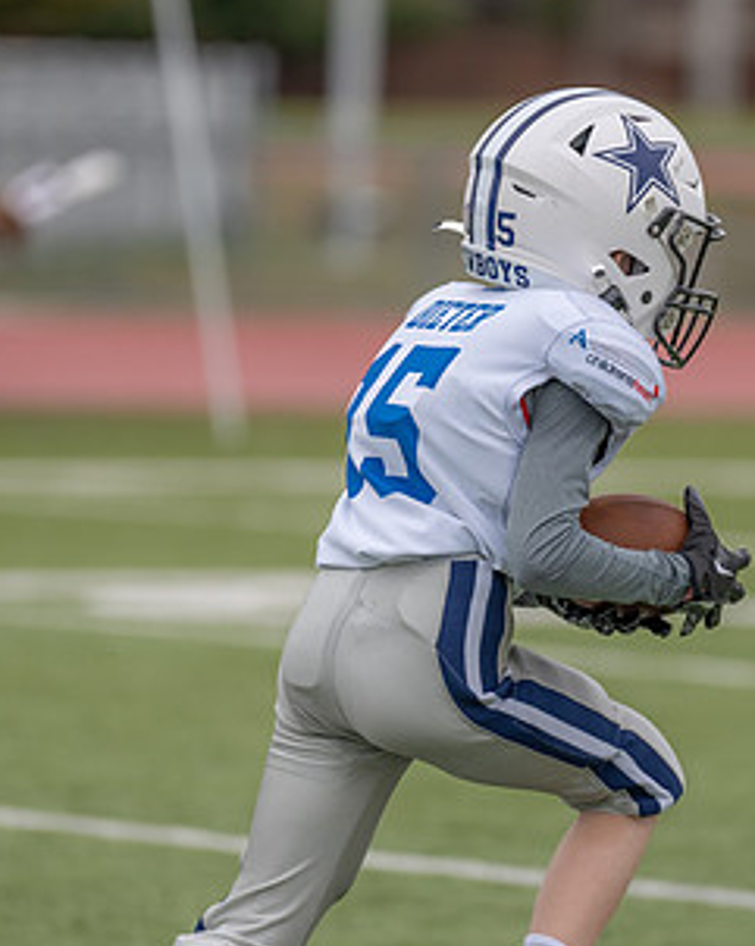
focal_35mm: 436
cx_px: 519
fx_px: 12197
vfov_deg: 4.4
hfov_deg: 3.5
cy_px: 535
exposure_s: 1/1250
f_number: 2.8
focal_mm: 200
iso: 200
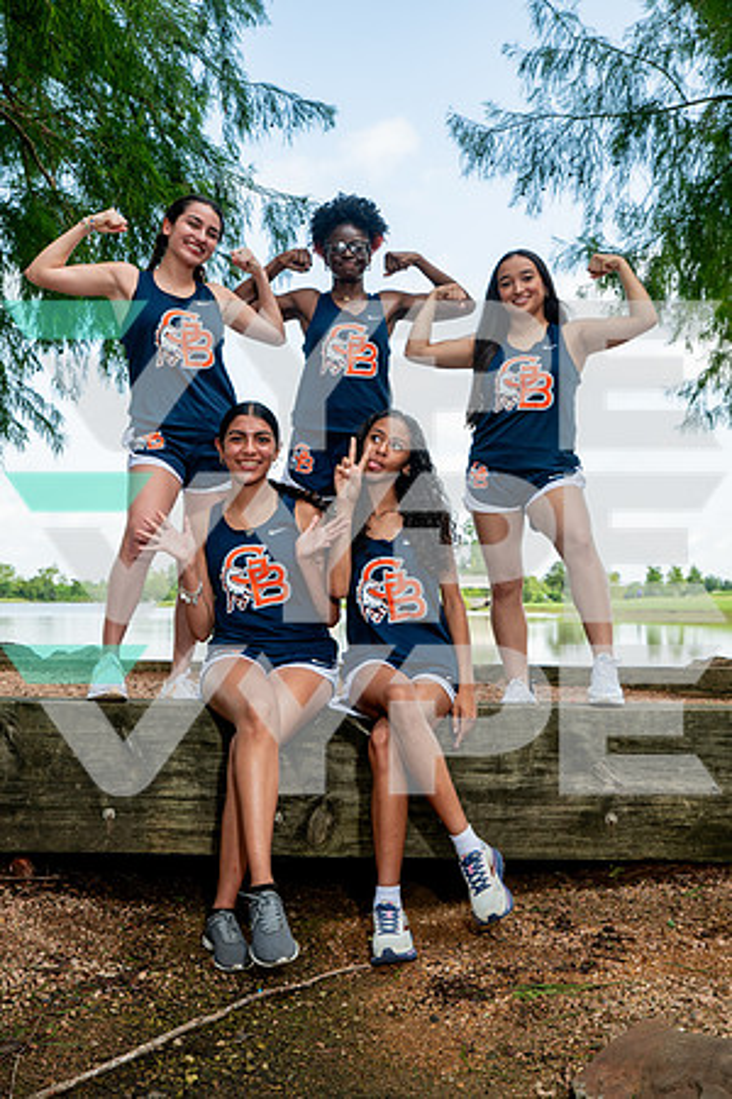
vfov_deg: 50.7
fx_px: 1159
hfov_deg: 35.1
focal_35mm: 38
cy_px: 550
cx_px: 366
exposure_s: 1/200
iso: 200
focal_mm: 38
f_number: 7.1
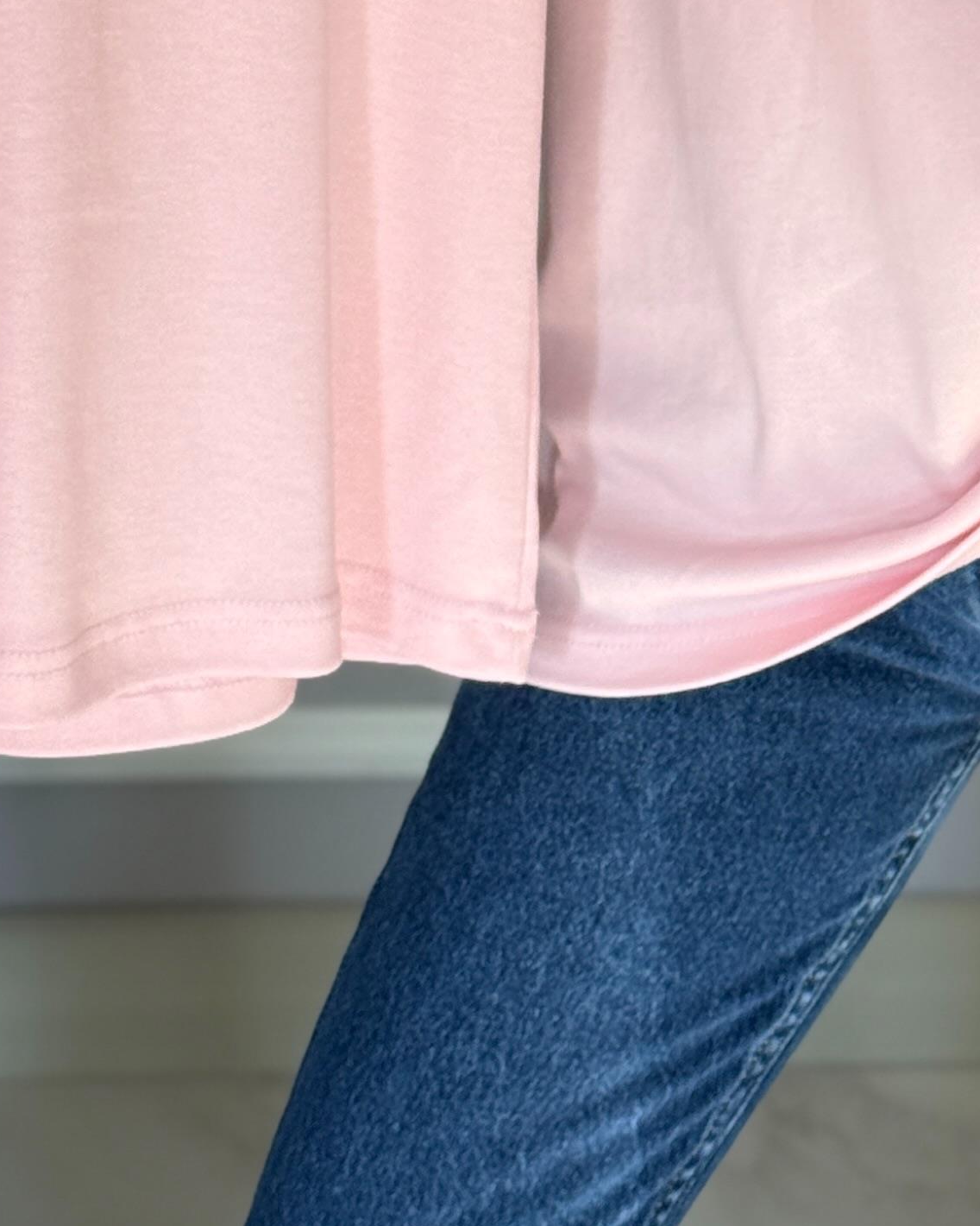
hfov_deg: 11.5
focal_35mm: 133
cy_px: -366
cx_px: 892
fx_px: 4822
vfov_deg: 13.9
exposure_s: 1/187
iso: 200
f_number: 1.78
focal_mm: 6.76
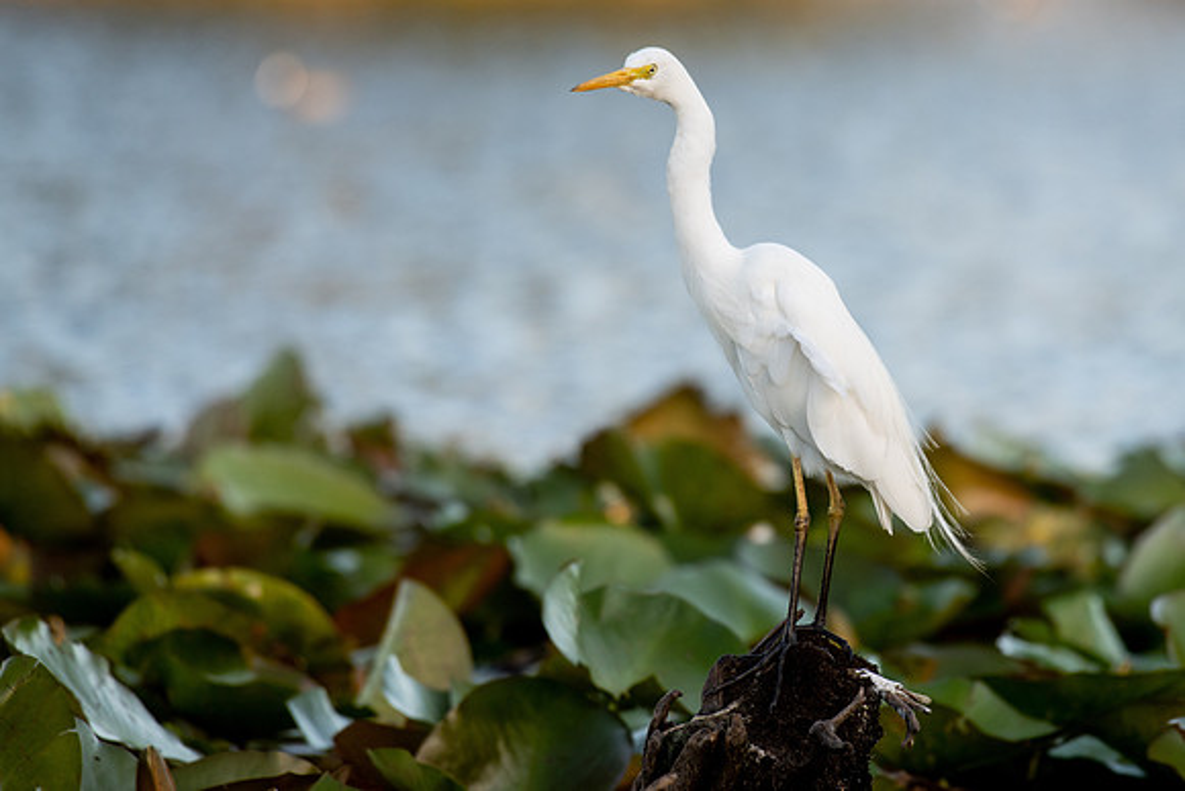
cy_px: 316
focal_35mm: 532
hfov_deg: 3.9
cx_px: 739
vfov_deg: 2.6
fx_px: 17527
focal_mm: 410
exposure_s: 1/500
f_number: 5.6
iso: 200
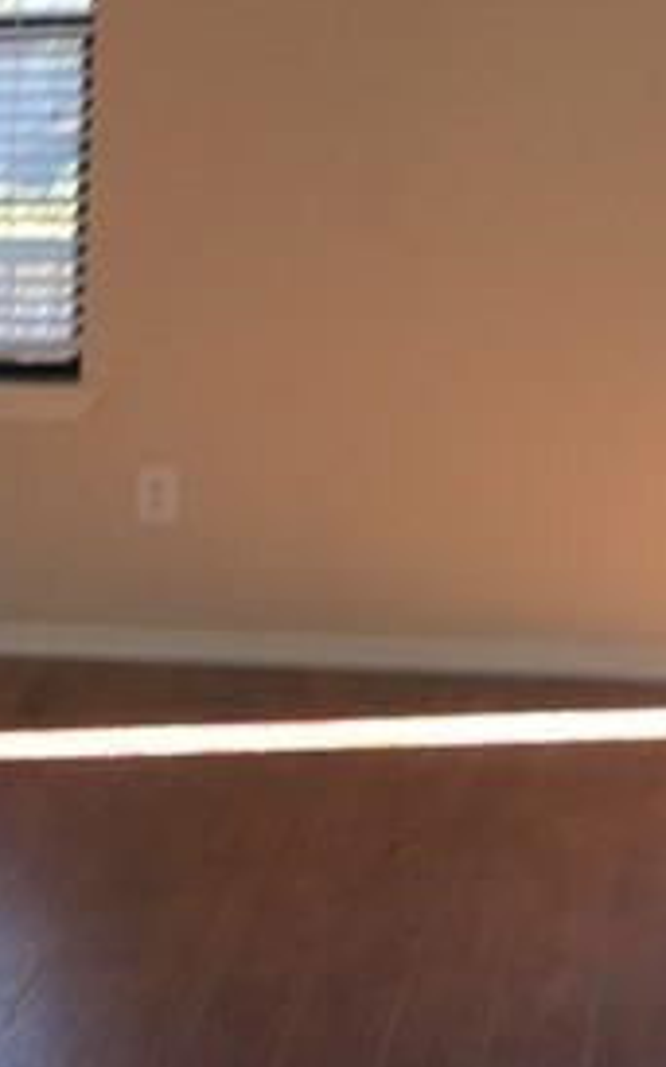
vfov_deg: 18.0
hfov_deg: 9.6
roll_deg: +3.8
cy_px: 787
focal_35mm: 115
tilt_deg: -13.5
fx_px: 3343
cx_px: -1106
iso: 25
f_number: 2.2
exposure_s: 1/40
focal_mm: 4.15
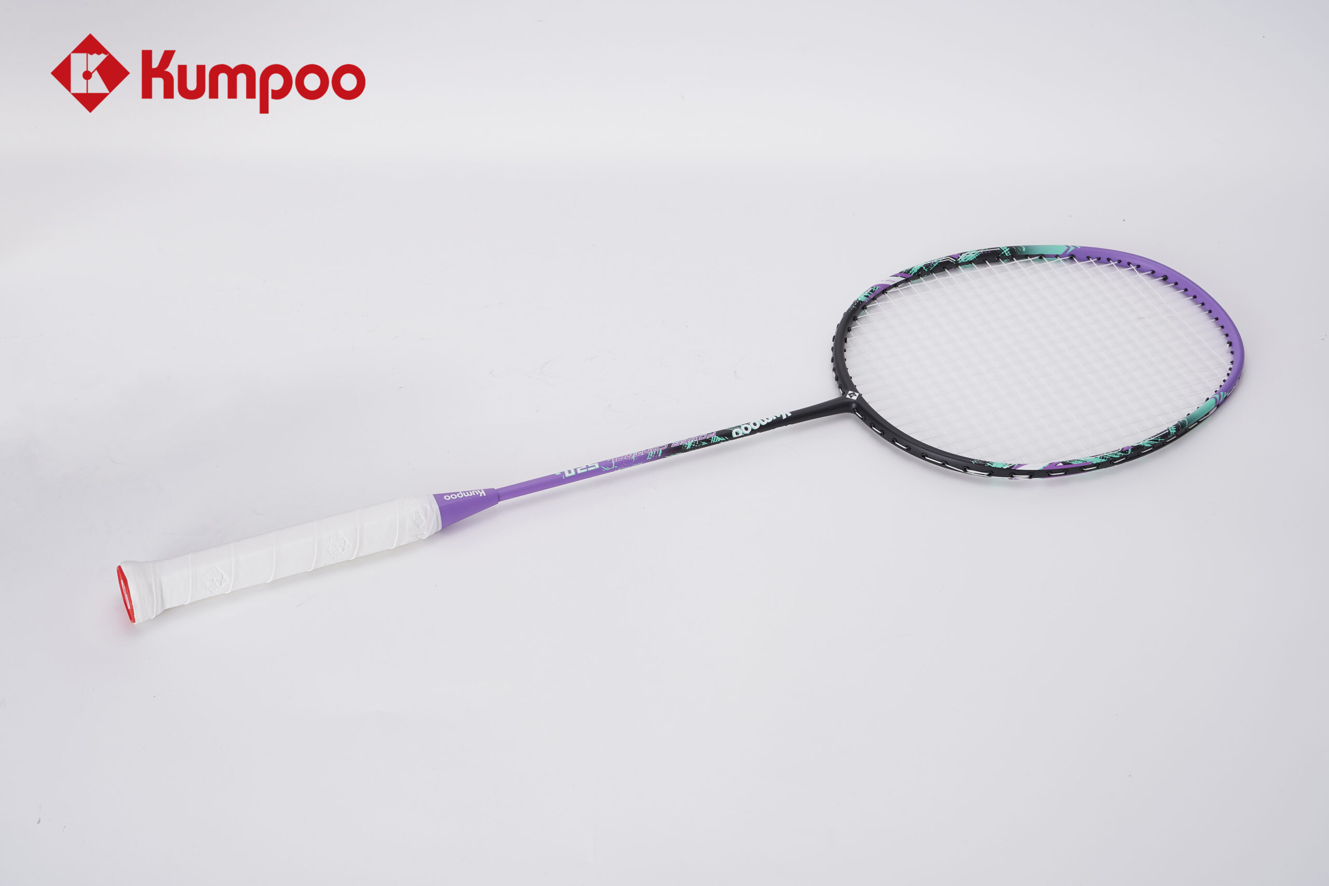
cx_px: 664
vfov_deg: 22.6
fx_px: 2215
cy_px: 443
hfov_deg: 33.4
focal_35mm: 60
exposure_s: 1/125
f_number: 13
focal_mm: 60
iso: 125
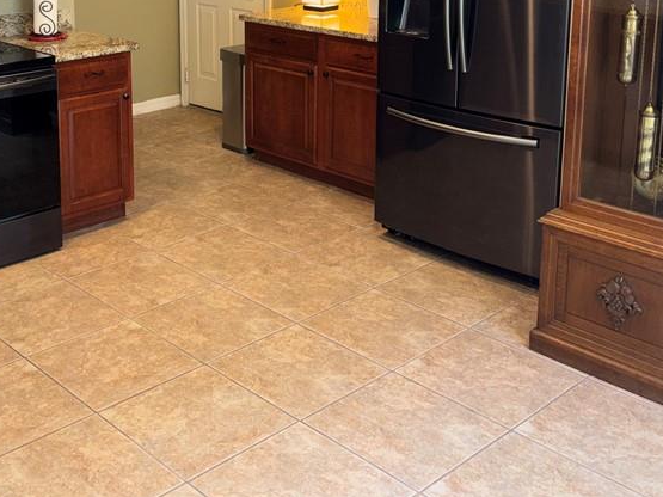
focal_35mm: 48
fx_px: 919
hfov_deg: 39.0
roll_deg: +0.5
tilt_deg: -11.2
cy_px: 53
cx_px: 195
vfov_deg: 29.1
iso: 50
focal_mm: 5.96
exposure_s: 1/24
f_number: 1.6
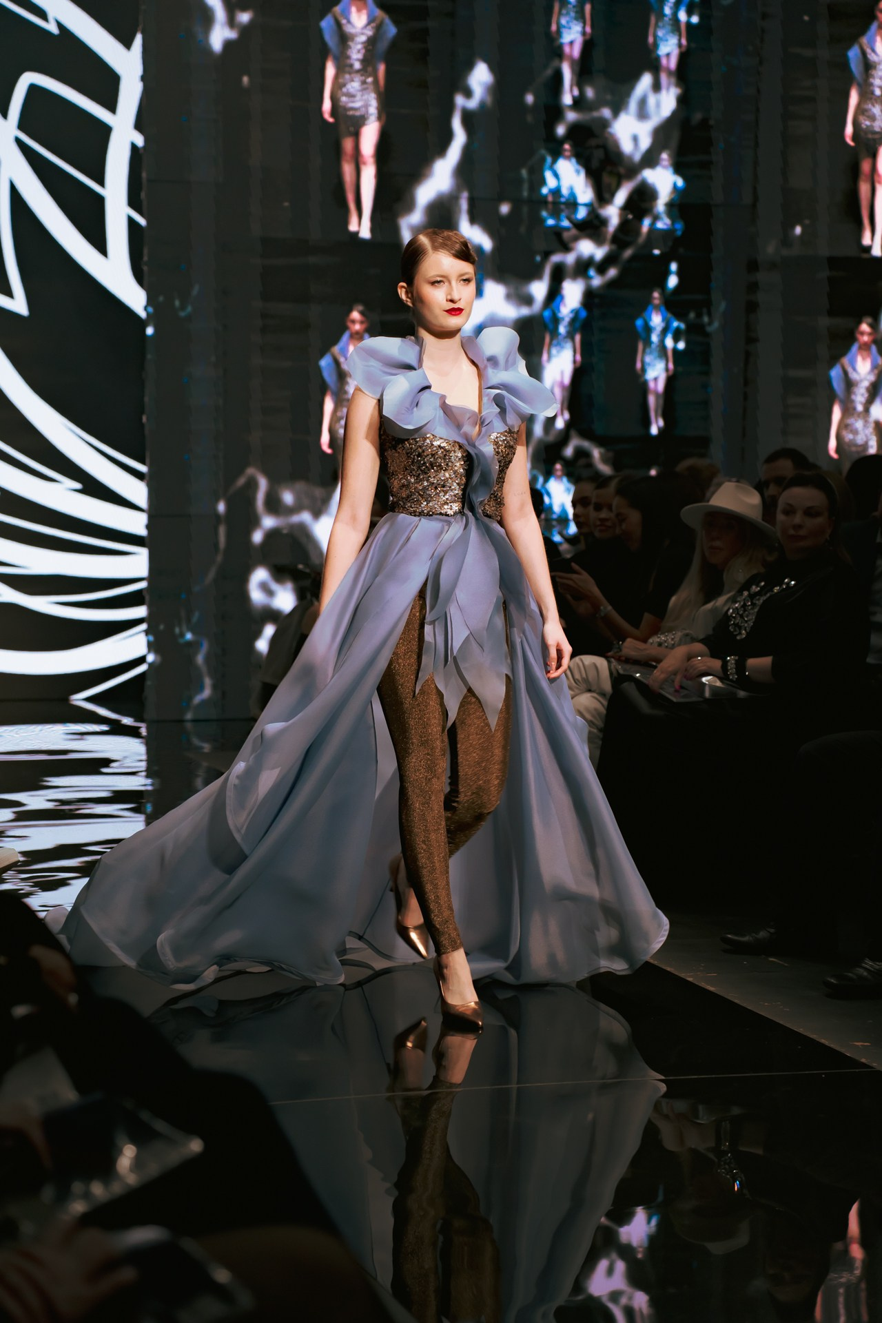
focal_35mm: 75
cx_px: 441
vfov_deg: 27.0
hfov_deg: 18.2
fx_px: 2756
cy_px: 662
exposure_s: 1/200
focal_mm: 75
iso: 1600
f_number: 3.5
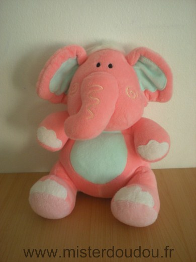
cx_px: 98
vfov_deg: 49.0
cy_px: 131
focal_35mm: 38
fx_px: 287
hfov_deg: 37.7
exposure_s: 1/62.2
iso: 194
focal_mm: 6.3
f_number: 3.1
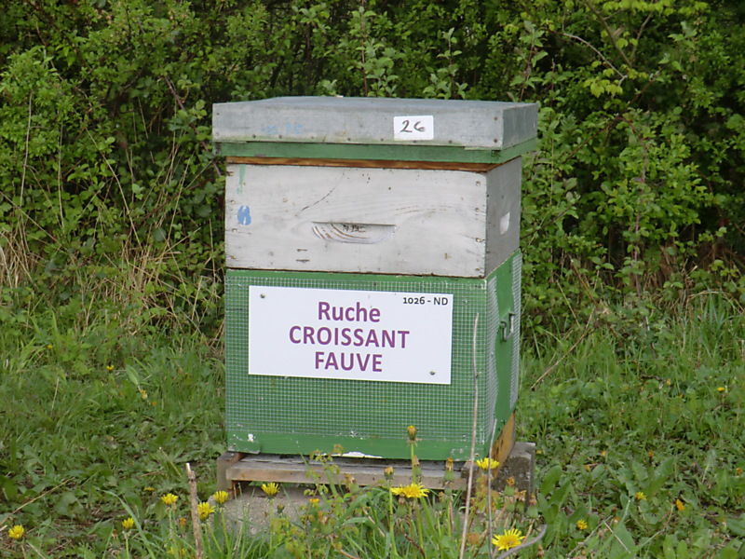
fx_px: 1636
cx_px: 372
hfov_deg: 25.7
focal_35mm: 76
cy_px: 280
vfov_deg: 19.4
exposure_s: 1/125
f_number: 4.6
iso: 64
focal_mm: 13.6
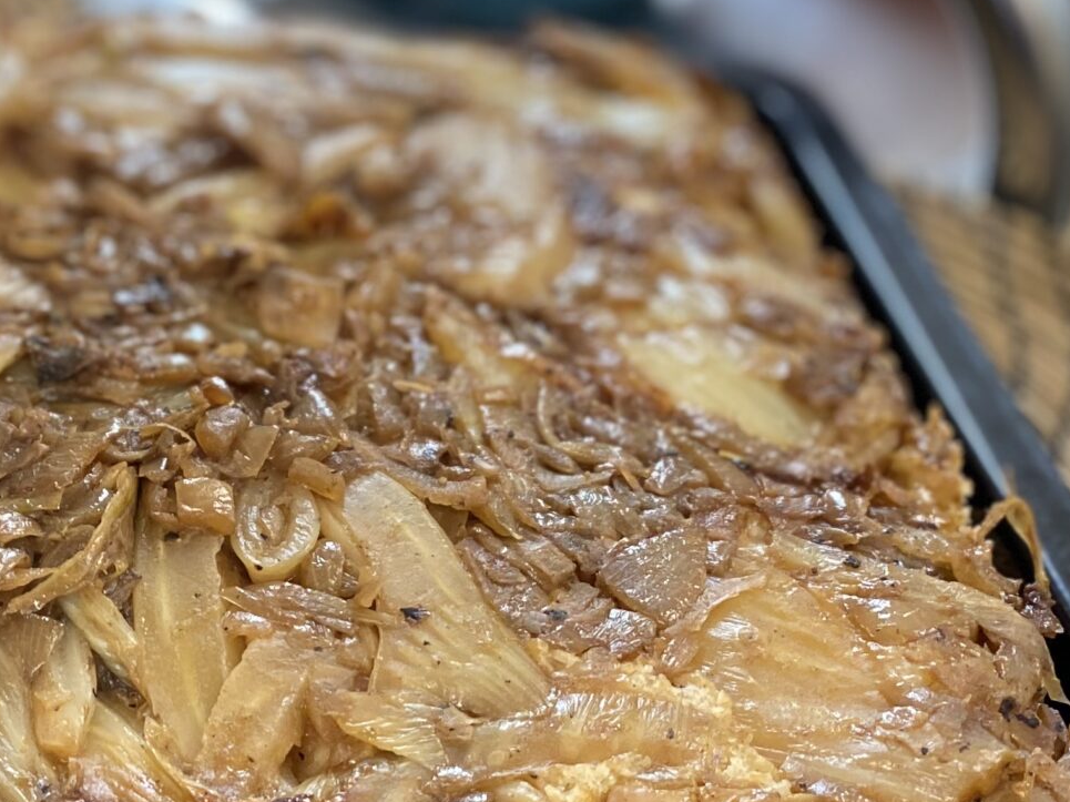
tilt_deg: -36.1
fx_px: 2132
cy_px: 363
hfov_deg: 25.8
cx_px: -146
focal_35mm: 69
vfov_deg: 21.3
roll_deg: +1.8
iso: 125
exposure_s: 1/65
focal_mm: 4.25
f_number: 1.8
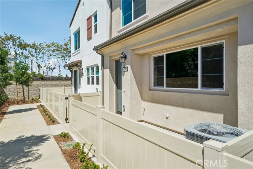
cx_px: 126
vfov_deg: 59.4
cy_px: 84
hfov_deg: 81.2
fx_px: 148
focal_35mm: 21
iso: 100
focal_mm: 21
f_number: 8
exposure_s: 1/400
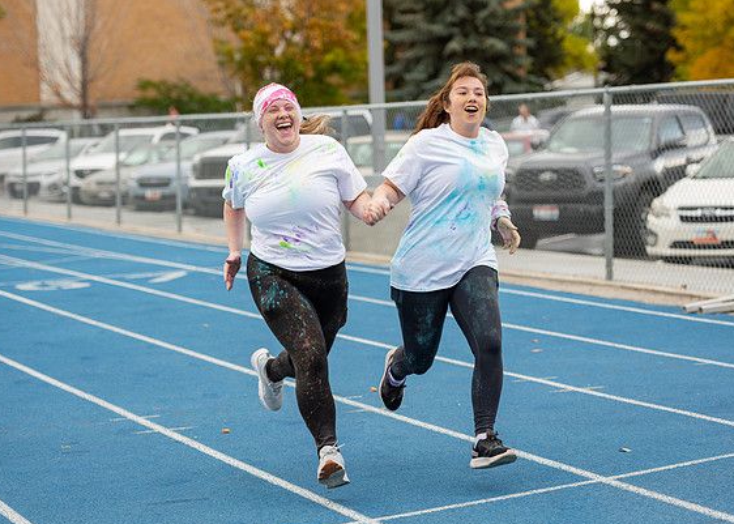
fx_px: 2230
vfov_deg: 13.4
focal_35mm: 107
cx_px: 385
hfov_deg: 18.7
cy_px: 288
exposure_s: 1/640
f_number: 2.8
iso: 125
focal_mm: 92
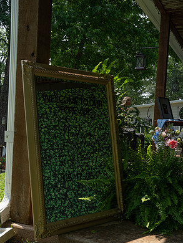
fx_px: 310
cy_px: 140
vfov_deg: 42.8
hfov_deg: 32.9
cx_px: 92
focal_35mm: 44
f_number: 6.3
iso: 200
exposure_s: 1/400
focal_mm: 39.7
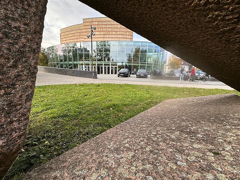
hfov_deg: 102.1
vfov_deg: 85.7
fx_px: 97
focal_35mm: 14
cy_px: 90
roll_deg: -0.8
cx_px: 120
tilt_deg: -9.9
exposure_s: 1/338
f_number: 2.2
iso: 50
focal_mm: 2.22
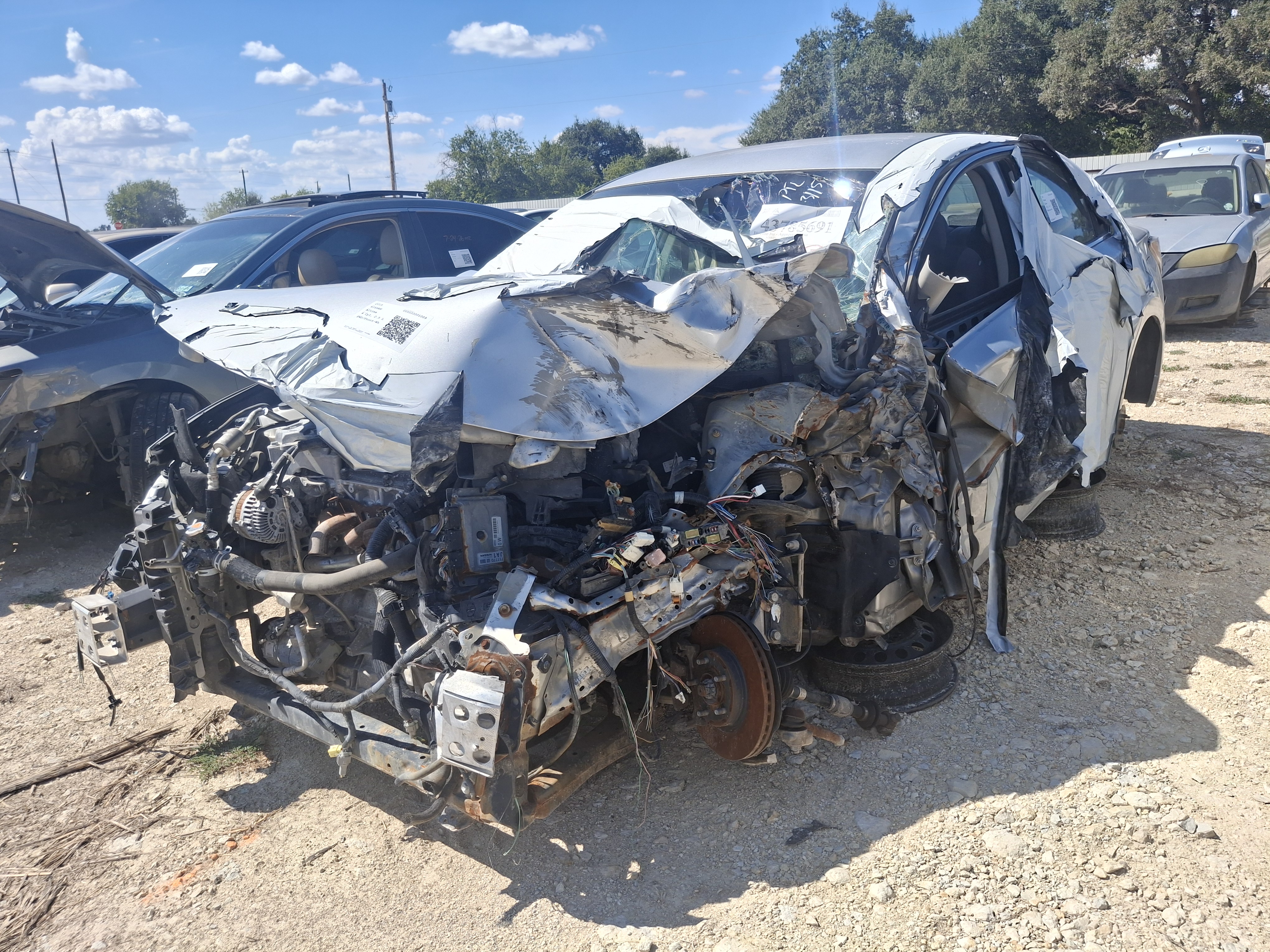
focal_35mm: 25
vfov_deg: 54.9
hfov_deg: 69.4
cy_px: 476
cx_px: 635
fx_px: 917
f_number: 1.8
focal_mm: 4.69
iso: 32
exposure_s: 1/2500
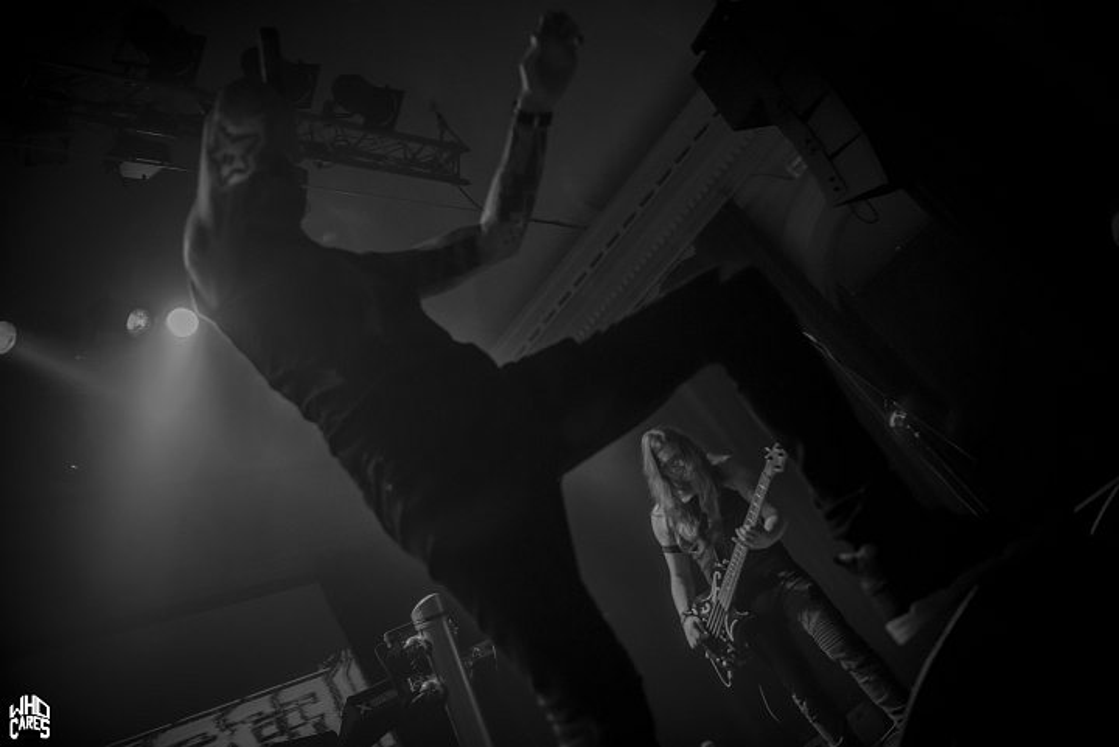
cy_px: 374
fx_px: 964
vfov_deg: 42.4
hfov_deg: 60.3
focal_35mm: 31
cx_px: 560
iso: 3200
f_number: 2.8
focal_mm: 31
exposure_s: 1/100
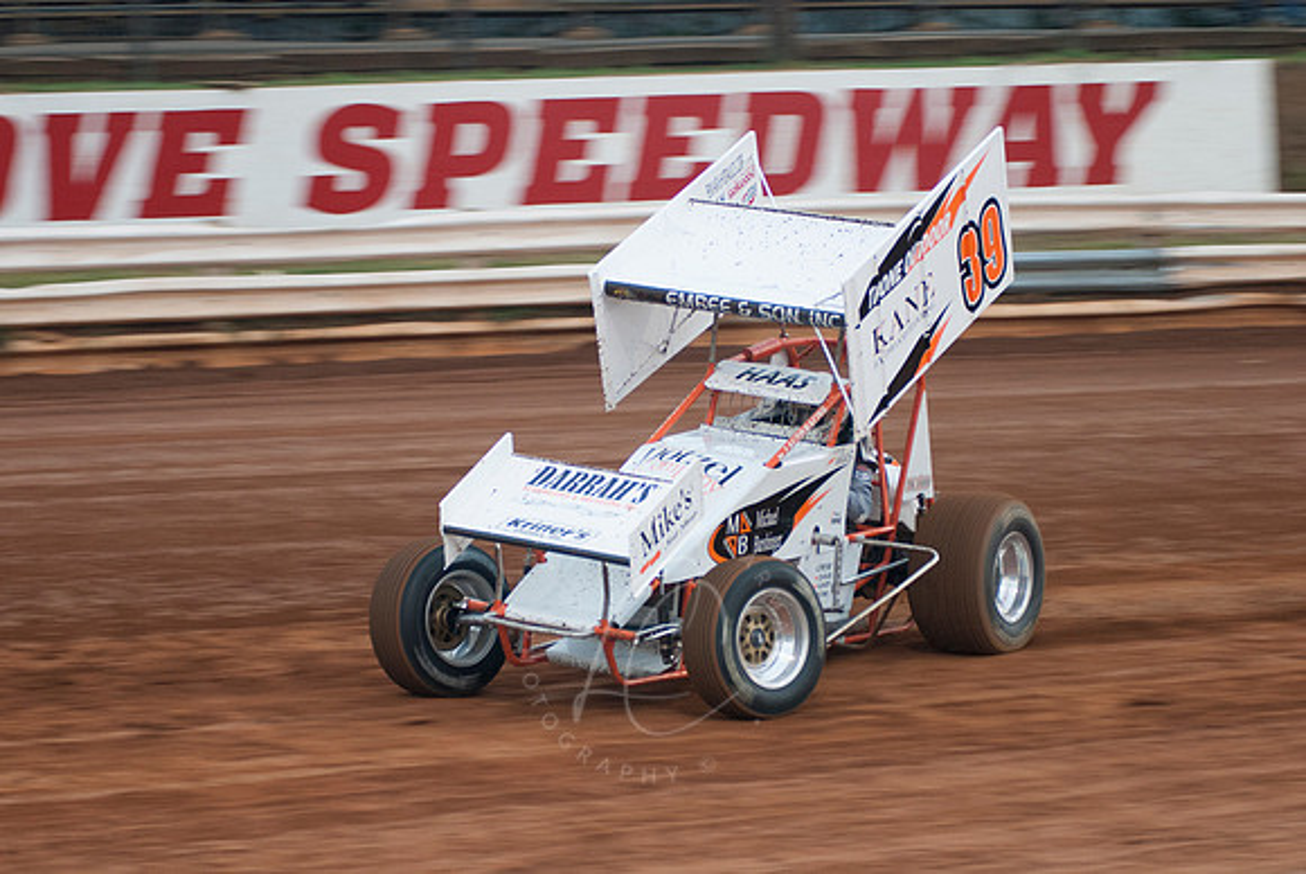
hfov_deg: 17.0
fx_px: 4358
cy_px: 437
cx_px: 653
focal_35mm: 120
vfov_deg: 11.4
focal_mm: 80
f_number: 3.2
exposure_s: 1/320
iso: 400
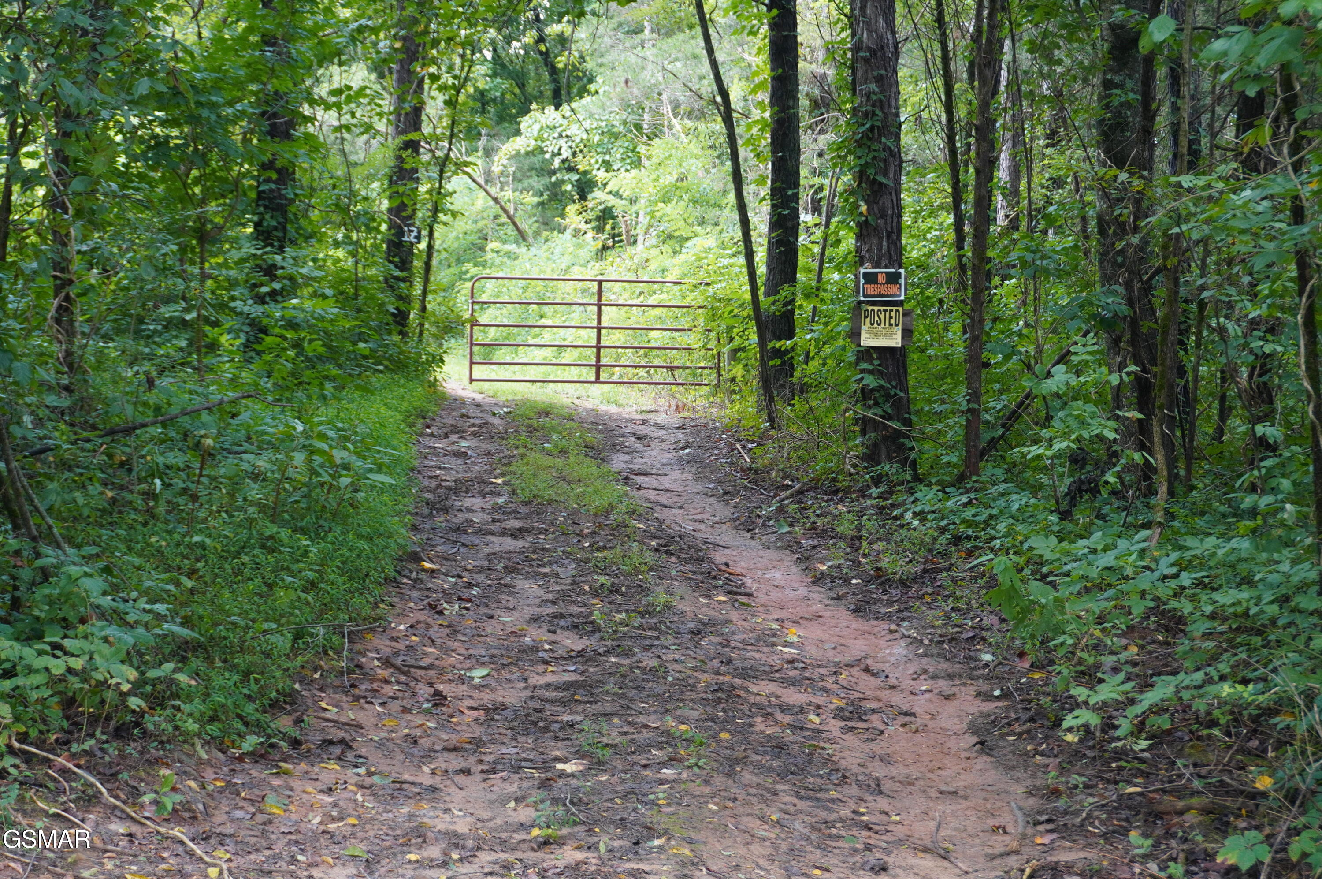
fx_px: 2311
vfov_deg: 21.5
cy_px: 440
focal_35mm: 63
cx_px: 661
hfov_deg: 31.9
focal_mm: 42
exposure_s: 1/160
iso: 800
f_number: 5.6
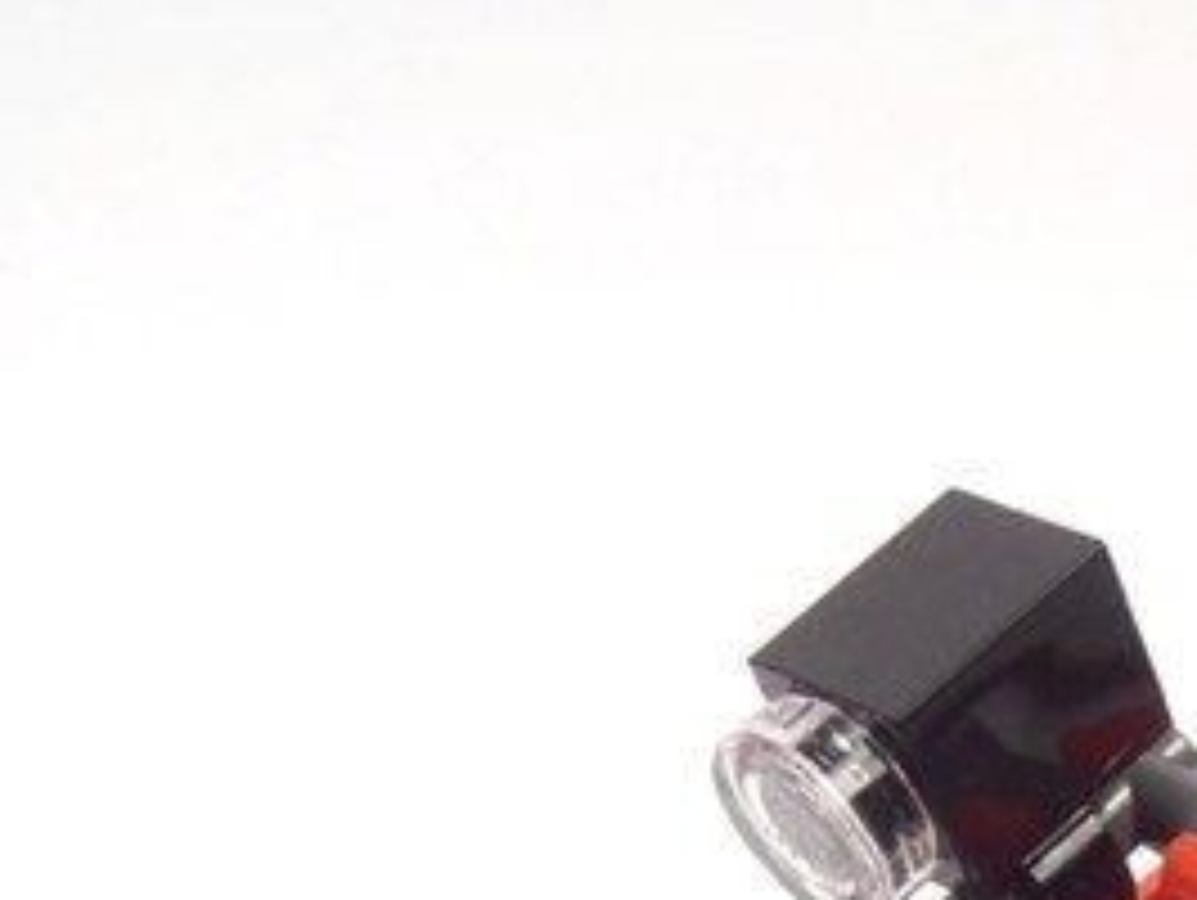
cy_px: 1294
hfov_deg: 15.6
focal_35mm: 125
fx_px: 4326
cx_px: 1048
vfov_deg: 11.4
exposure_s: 1/80
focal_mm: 6.61
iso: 80
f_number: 3.9
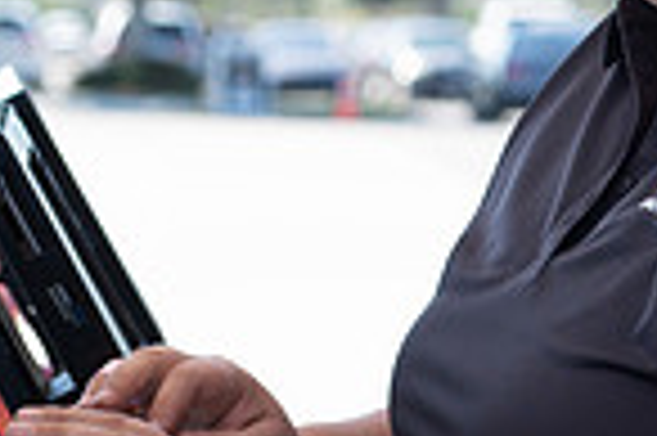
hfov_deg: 9.2
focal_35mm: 223
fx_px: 4065
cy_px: 231
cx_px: 580
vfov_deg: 6.1
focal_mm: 56
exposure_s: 1/800
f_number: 4
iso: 250
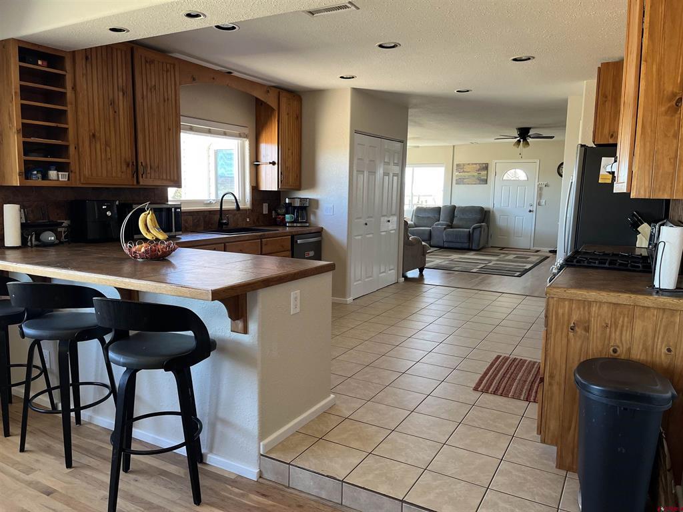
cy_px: 256
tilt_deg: -8.1
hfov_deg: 67.3
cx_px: 342
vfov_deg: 53.1
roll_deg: -1.2
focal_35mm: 26
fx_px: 513
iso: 125
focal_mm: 5.1
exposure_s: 1/111
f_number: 1.6
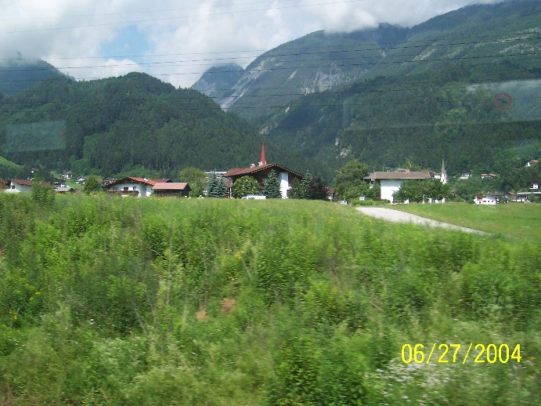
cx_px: 240
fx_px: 688
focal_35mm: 44
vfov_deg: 32.8
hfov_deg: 42.9
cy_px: 177
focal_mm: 8
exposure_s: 1/700
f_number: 2.8
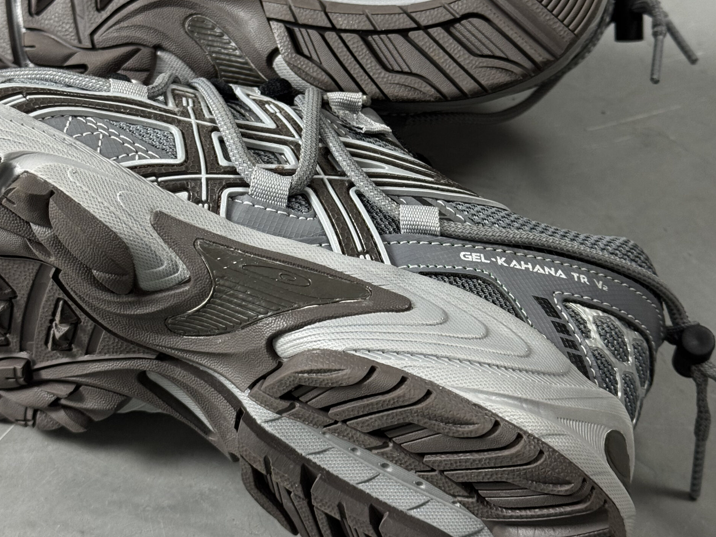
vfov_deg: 22.5
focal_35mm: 65
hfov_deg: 29.8
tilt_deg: -45.9
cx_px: 356
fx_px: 1345
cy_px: 202
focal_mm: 6.76
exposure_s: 1/60
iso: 200
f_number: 1.78
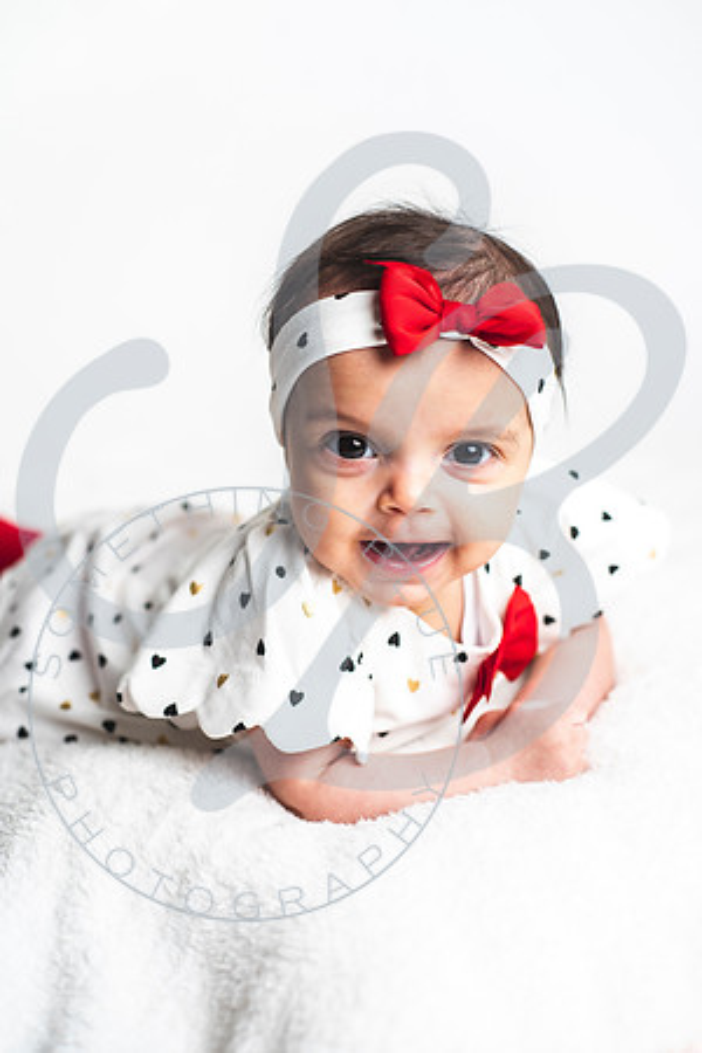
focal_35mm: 50
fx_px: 1462
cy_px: 526
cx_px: 351
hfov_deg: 27.0
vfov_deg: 39.6
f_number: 2.8
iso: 64
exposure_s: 1/200
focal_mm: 50
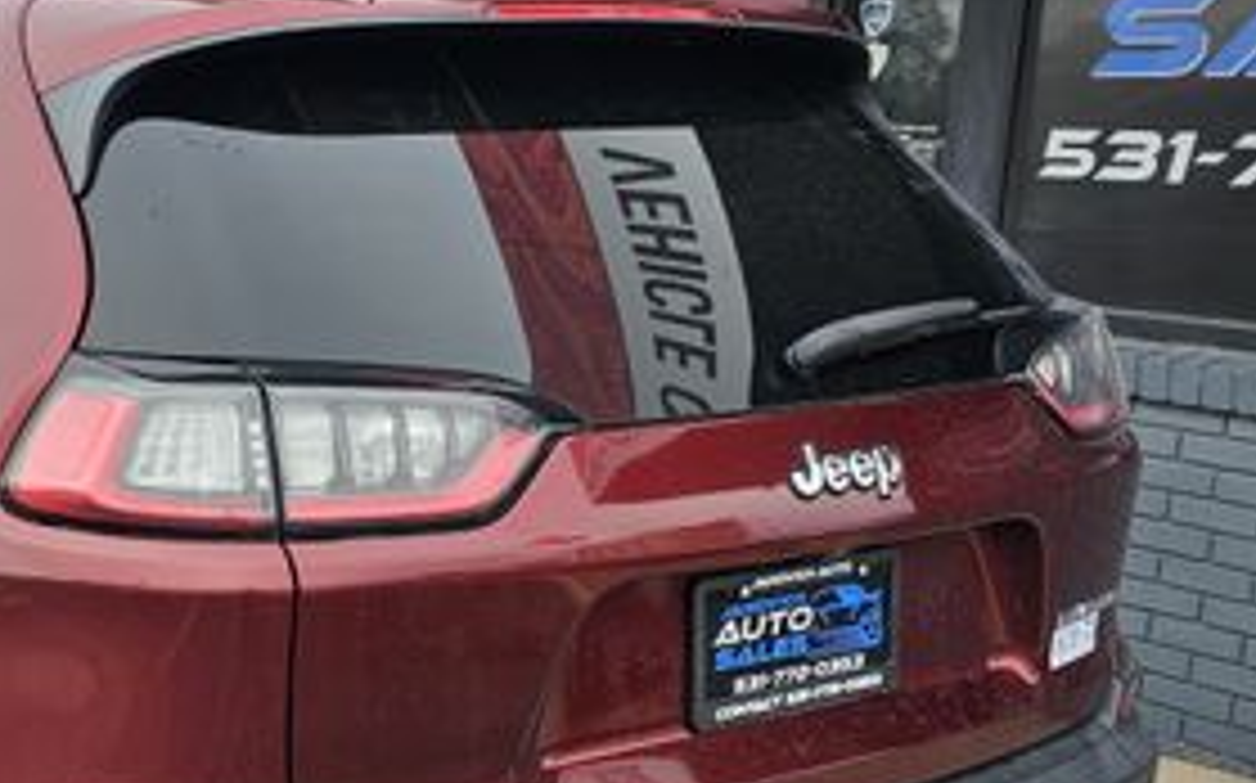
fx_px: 1916
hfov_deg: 34.4
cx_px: 140
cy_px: 477
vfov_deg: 23.1
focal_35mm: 56
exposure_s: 1/387
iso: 10
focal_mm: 6.3
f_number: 1.7
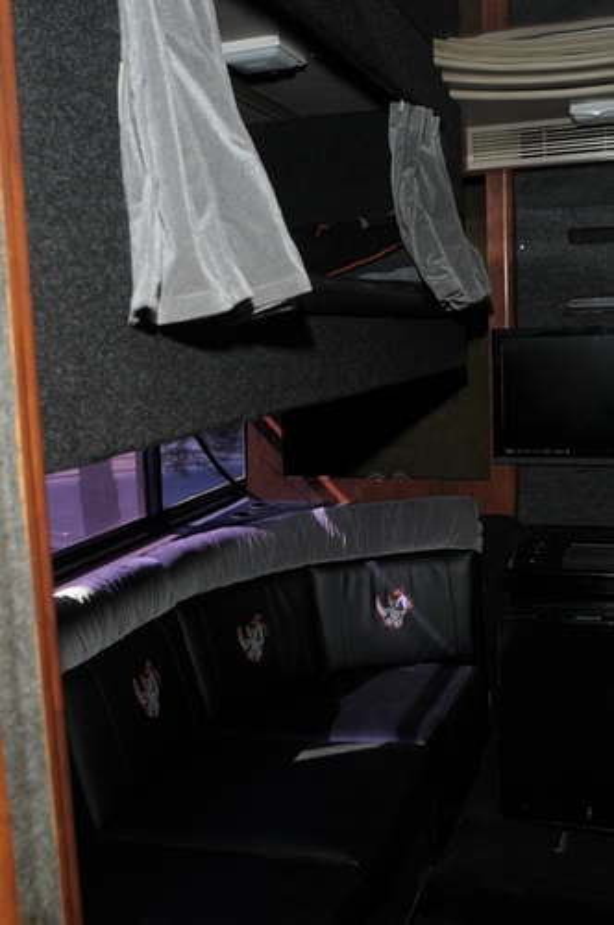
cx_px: 307
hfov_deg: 36.8
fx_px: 923
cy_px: 462
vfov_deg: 53.2
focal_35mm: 36
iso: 200
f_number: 5.6
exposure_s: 1/125
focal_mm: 24
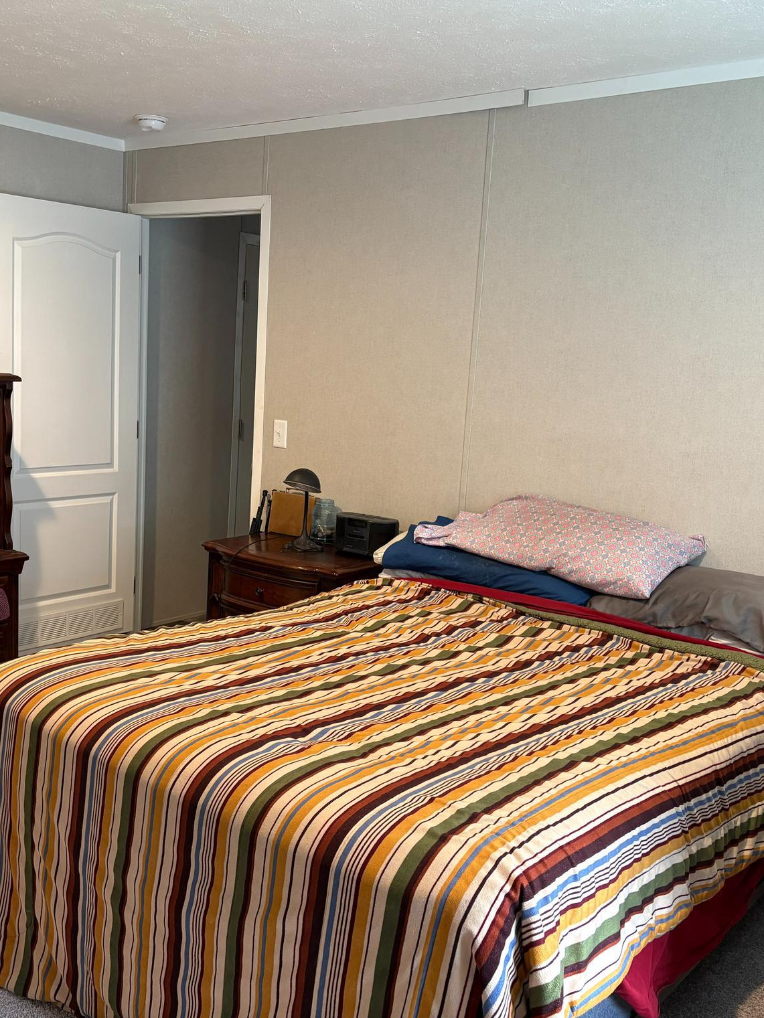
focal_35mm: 35
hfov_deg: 40.6
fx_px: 1030
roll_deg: -2.7
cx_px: 326
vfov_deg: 52.6
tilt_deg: -9.1
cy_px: 505
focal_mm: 5.96
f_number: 1.6
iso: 160
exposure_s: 1/60
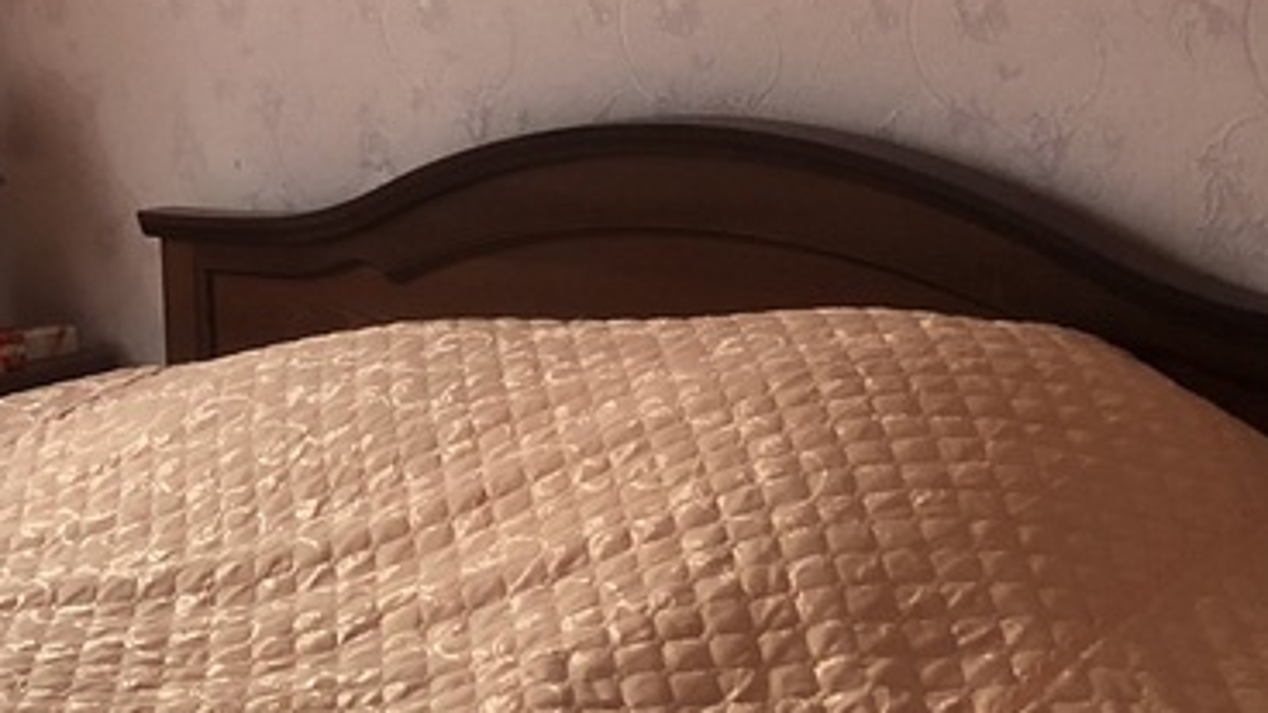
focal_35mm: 83
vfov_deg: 14.3
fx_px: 2791
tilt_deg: -2.3
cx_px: 107
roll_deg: +3.2
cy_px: 3
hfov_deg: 24.8
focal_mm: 3.99
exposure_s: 1/17
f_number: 1.8
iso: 64
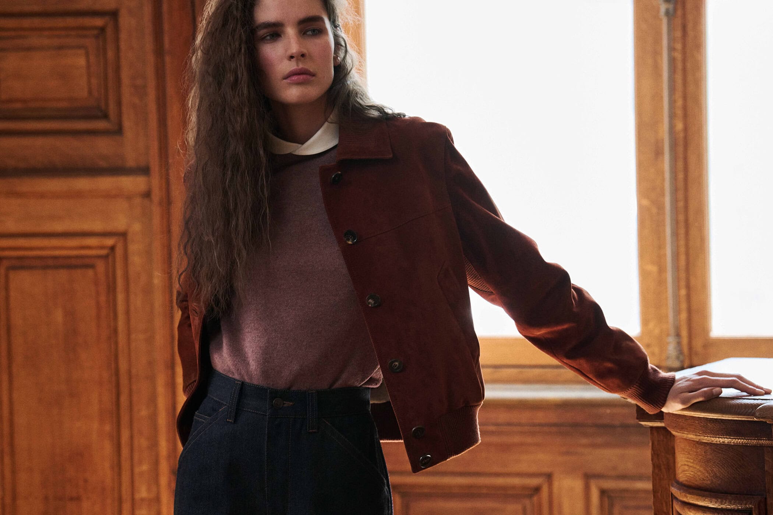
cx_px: 386
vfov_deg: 8.6
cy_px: 258
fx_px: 3435
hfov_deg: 12.8
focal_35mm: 160
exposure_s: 1/200
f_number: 6.3
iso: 1600
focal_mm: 160
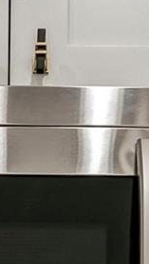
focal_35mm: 96
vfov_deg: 17.6
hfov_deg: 12.6
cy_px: 485
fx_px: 674
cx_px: 32
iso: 400
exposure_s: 1/20
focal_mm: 16
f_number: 8
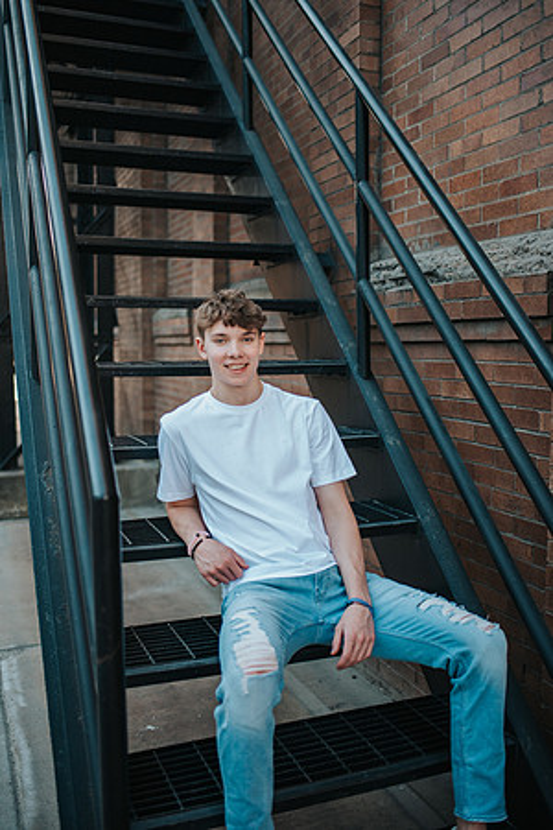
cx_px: 276
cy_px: 415
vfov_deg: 54.4
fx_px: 806
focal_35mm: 35
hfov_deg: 37.9
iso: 800
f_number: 1.8
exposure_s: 1/1250
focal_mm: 35
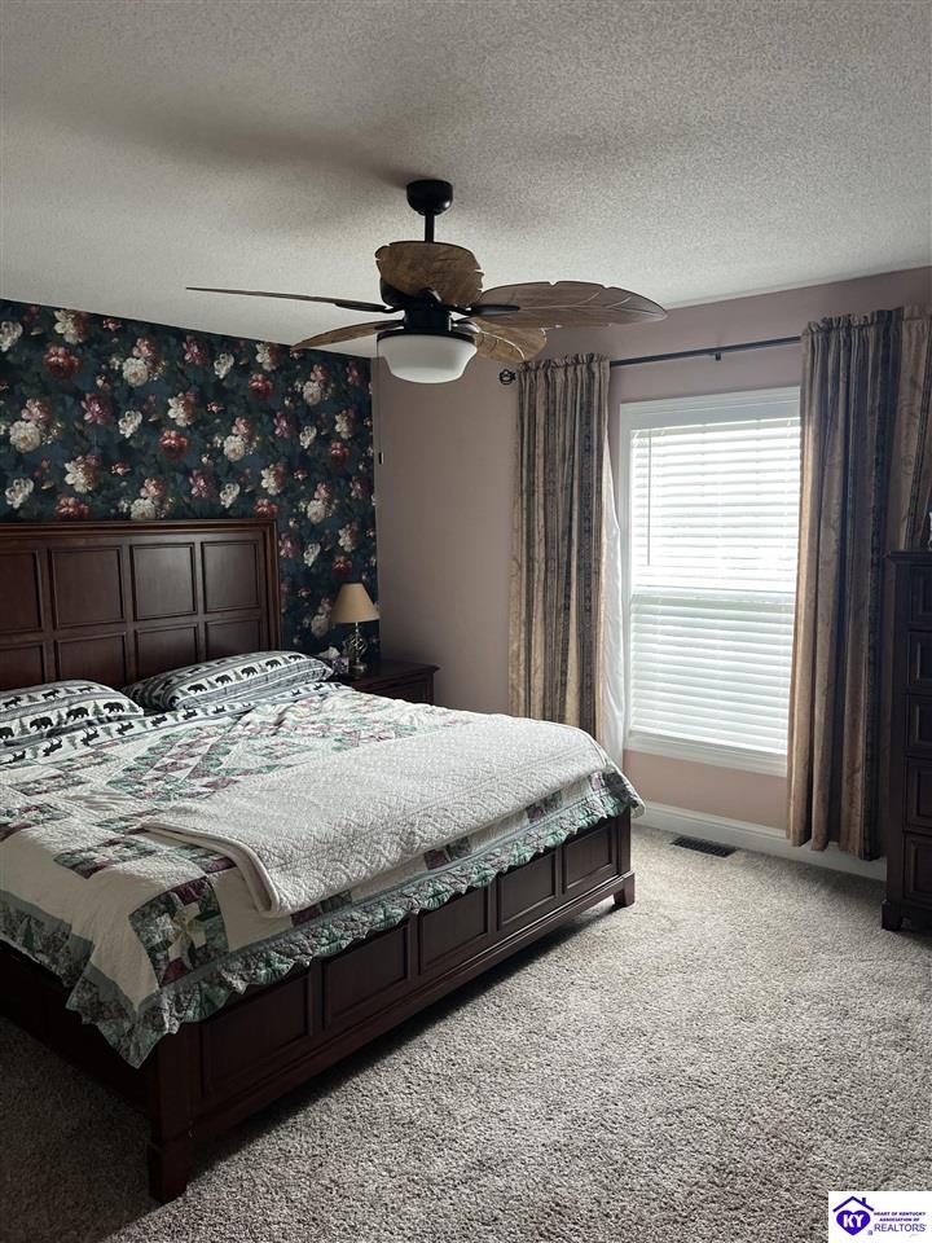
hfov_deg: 53.1
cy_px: 622
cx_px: 466
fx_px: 933
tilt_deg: -5.1
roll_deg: +1.8
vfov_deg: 67.3
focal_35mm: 26
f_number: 1.6
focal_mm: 5.1
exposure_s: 1/120
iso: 125
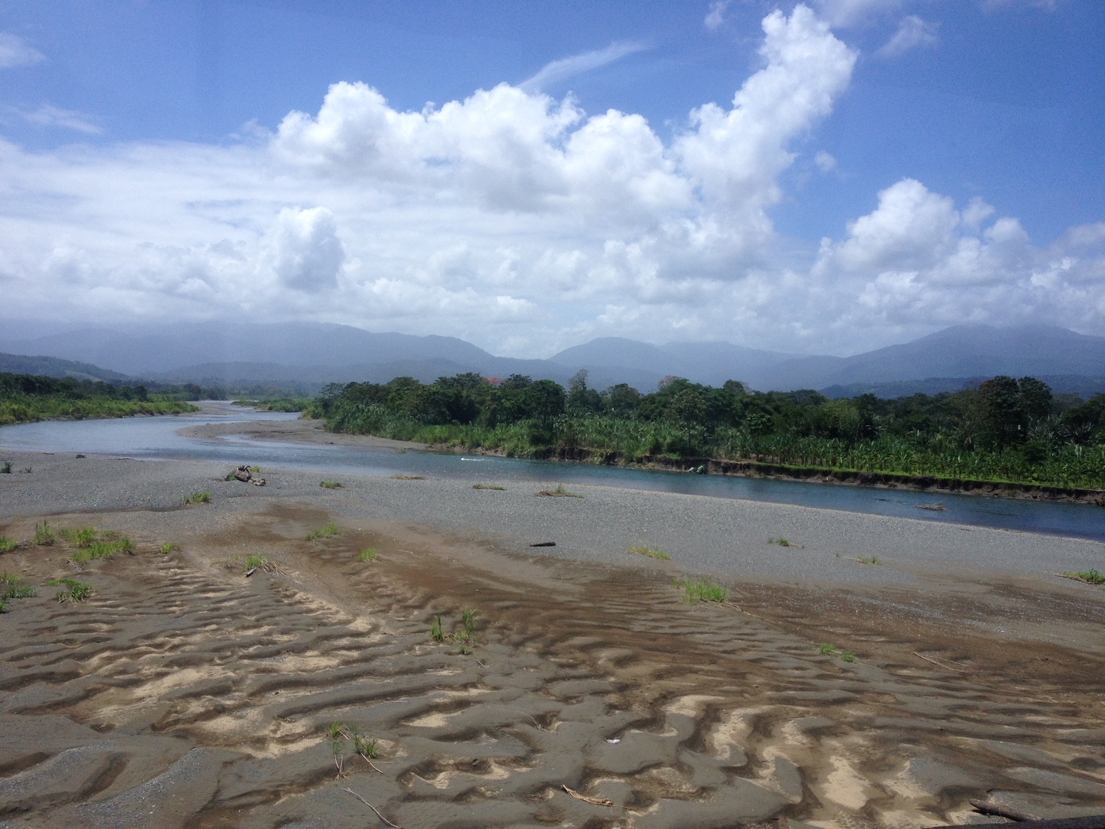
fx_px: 1117
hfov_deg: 52.6
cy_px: 414
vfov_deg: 40.7
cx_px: 552
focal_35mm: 35
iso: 50
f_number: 2.4
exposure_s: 1/1493
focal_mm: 4.28
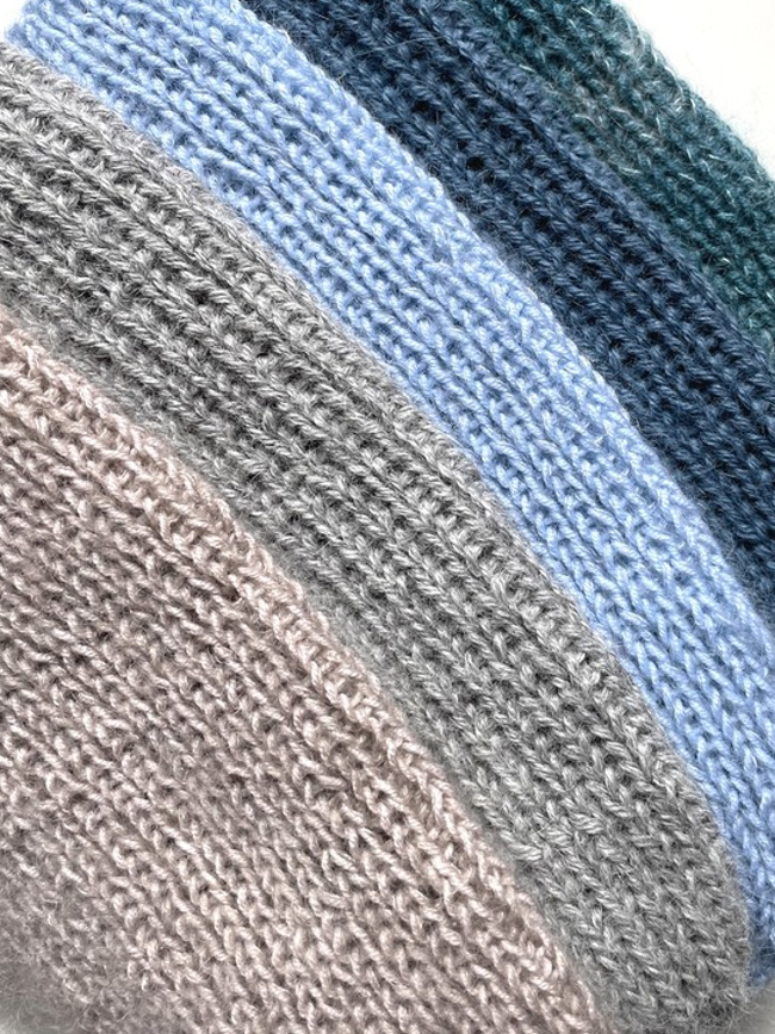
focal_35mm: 36
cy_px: 421
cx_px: 498
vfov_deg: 51.1
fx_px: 1075
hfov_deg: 39.3
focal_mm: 4.2
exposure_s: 1/121
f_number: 1.6
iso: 64
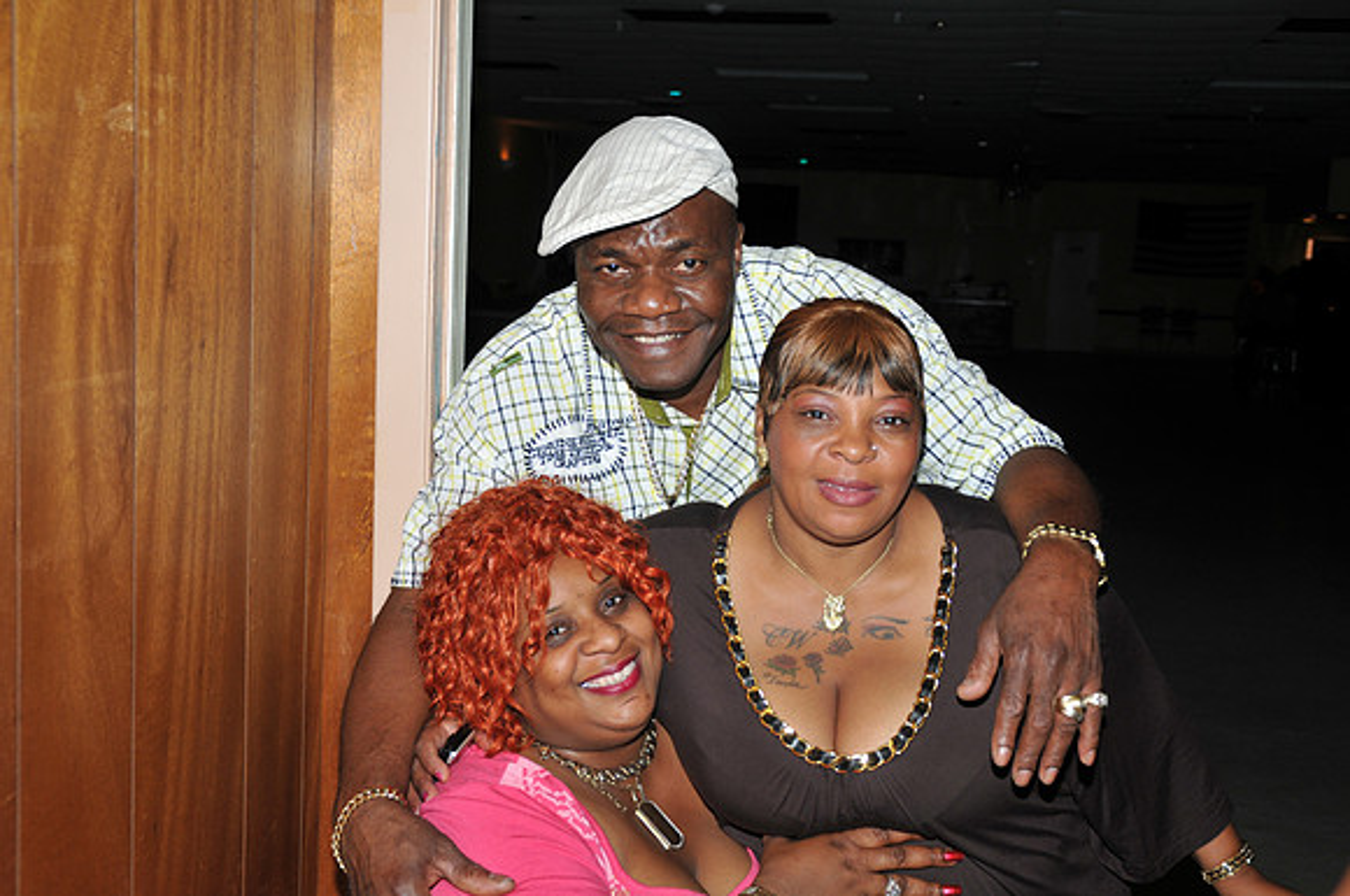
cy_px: 448
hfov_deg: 43.7
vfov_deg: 29.8
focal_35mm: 45
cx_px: 675
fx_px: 1685
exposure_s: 1/60
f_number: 5
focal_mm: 30
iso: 200
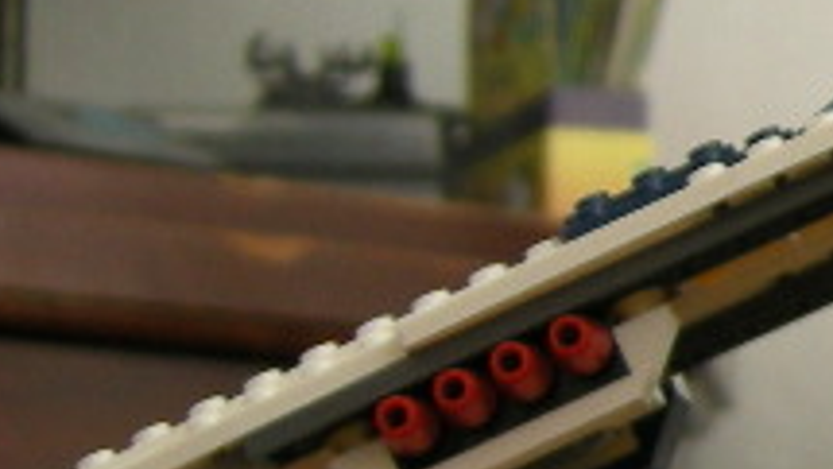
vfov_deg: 5.2
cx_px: 1550
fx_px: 5169
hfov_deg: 8.8
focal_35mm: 234
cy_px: 353
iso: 77
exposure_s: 1/30
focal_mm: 7.5
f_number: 2.7
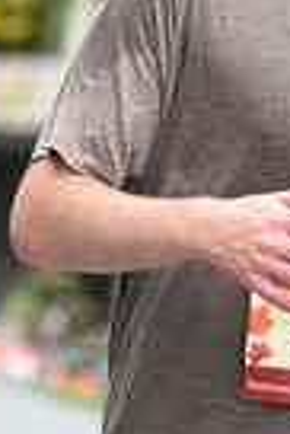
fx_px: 4182
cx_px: 285
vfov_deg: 5.9
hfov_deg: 4.0
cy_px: 0
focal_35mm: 347
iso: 640
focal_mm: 86
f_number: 2.8
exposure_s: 1/1600
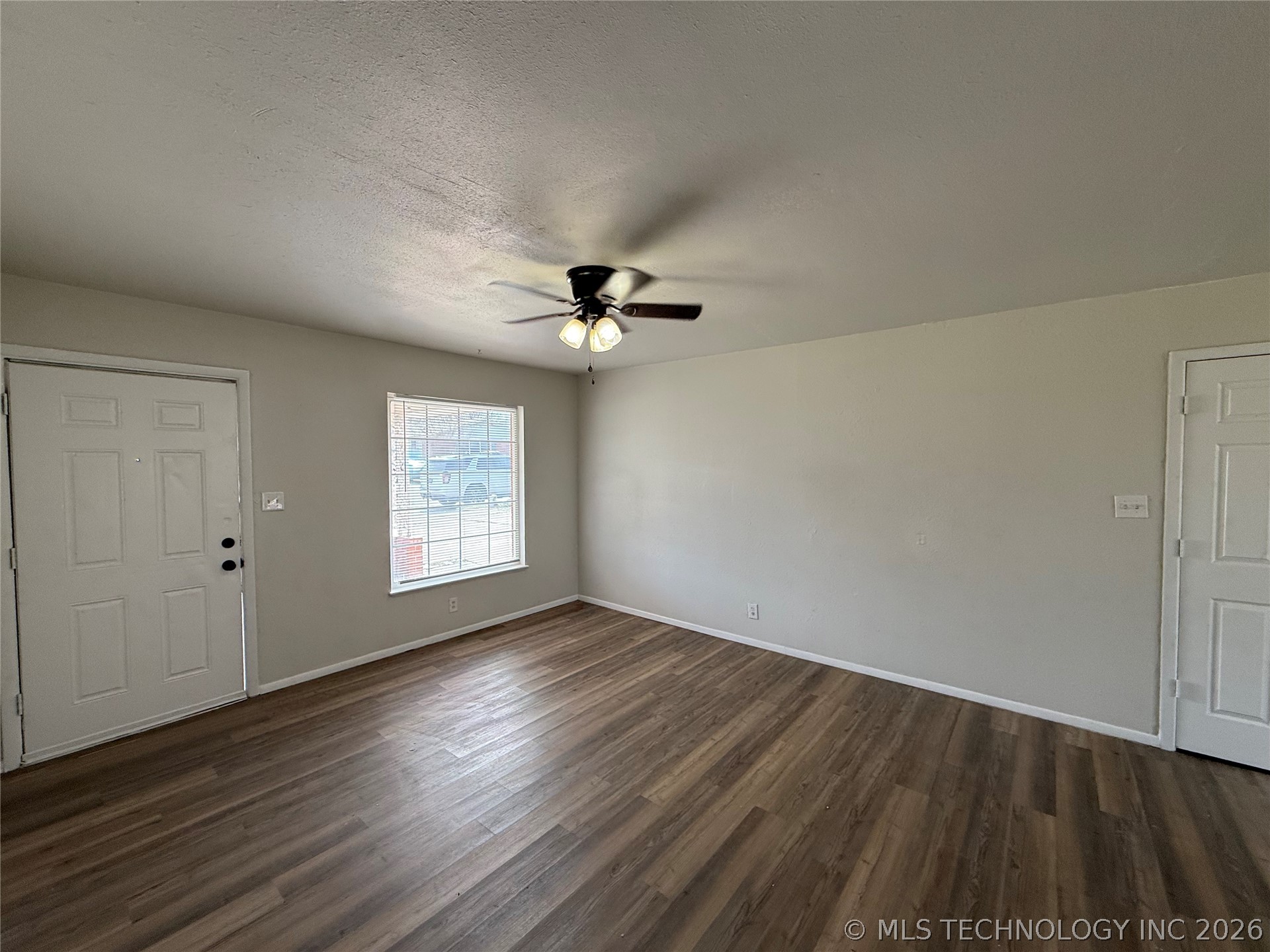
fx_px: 514
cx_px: 635
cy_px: 476
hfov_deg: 102.1
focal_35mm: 14
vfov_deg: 85.7
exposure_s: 1/120
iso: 100
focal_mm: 2.22
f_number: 2.2
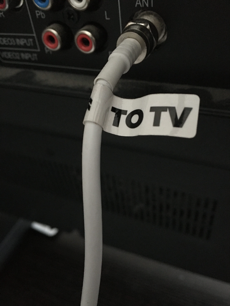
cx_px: 115
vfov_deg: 61.7
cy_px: 153
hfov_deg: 48.2
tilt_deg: -39.6
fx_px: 257
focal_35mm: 29
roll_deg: +7.7
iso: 320
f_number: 2.2
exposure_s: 1/4
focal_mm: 4.15
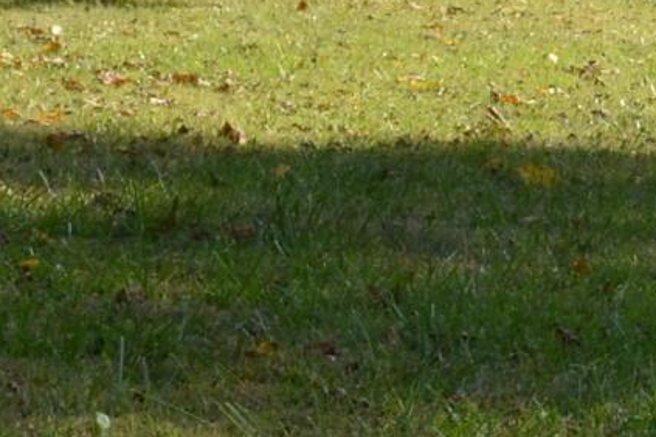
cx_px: 1107
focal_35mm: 276
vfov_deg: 4.9
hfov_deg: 7.3
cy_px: -227
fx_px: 5029
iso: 200
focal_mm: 26
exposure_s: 1/250
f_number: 8
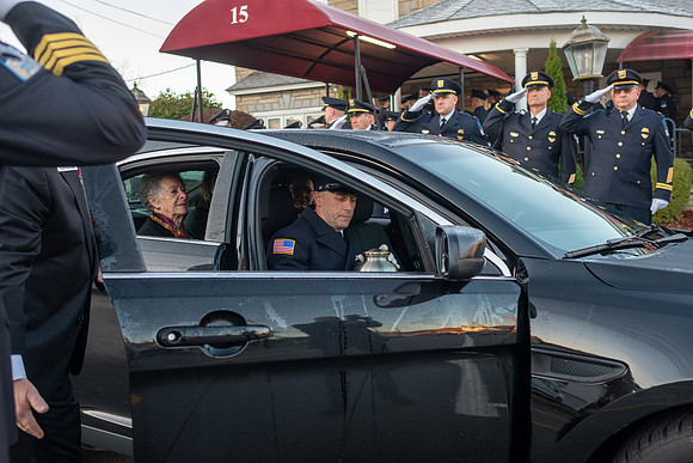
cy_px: 232
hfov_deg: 54.4
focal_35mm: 35
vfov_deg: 37.9
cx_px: 346
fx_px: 674
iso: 800
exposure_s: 1/500
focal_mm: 23
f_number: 2.8
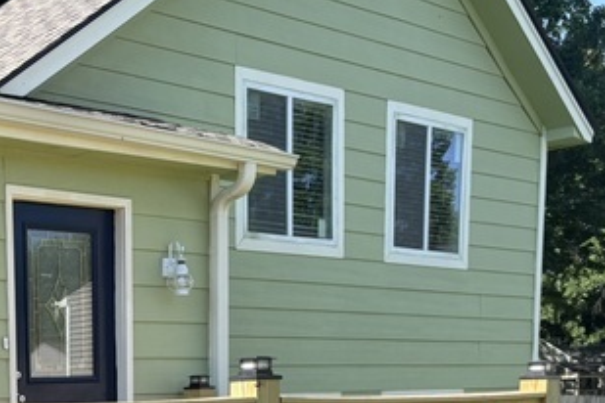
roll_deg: +1.5
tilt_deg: -8.1
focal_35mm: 70
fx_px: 1176
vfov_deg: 17.8
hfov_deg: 27.3
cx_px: 10
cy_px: 567
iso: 50
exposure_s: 1/1099
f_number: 1.6
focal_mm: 5.96
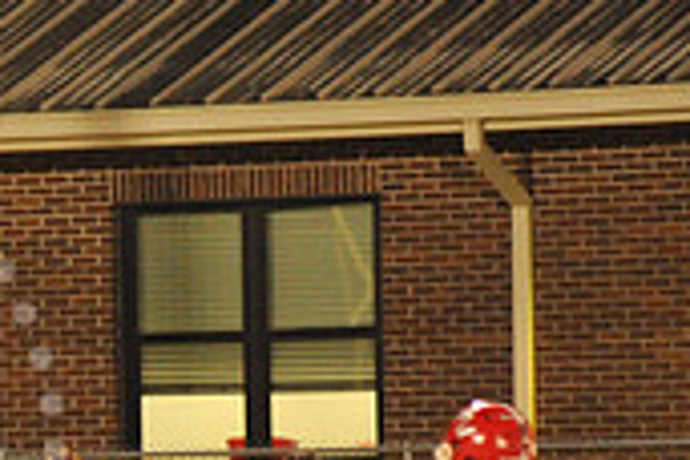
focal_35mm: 680
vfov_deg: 2.0
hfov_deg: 3.0
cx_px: -319
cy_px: 460
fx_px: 13032
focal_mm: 200
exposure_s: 1/160
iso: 5000
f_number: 5
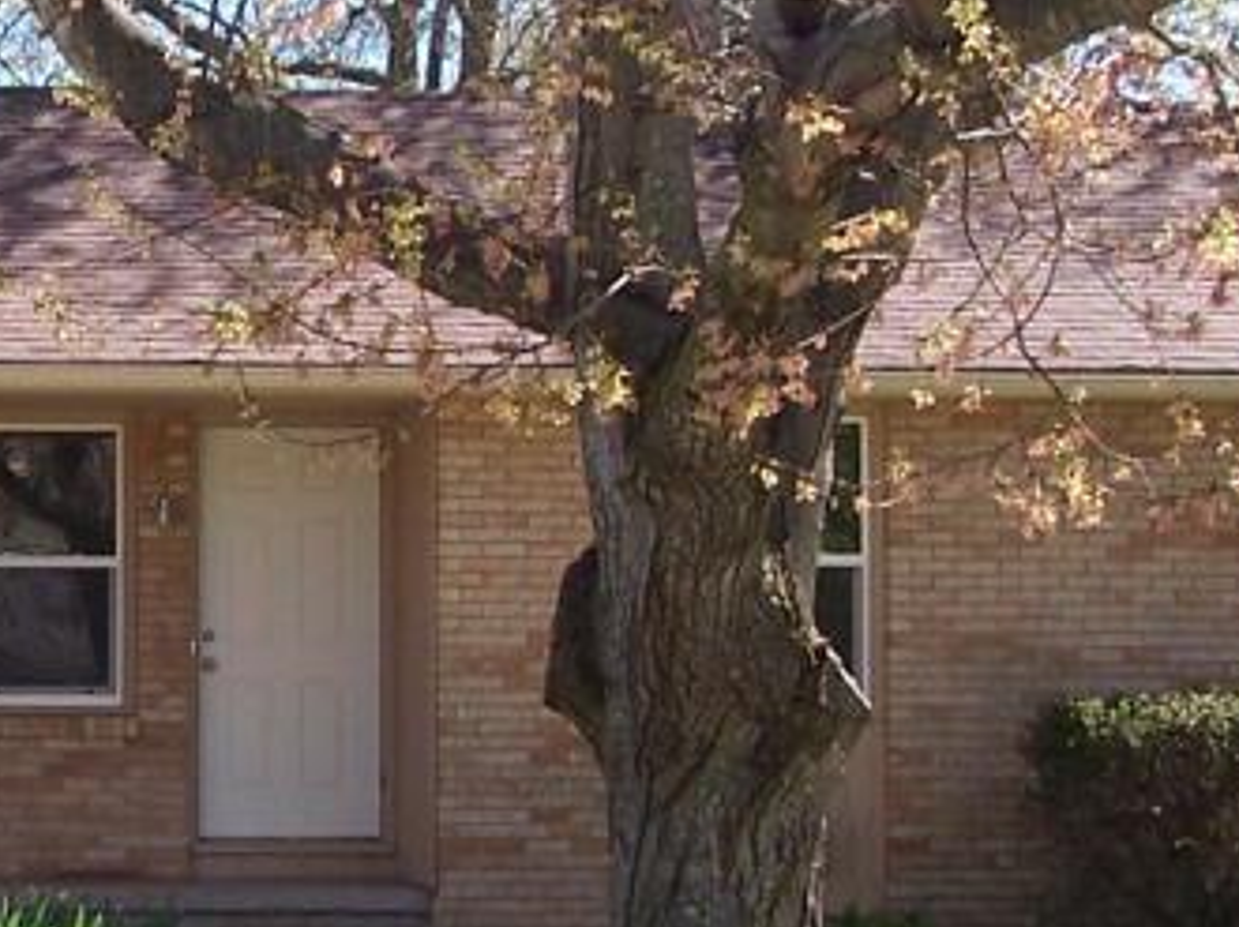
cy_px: 597
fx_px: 4220
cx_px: -26
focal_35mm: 118
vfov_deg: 12.5
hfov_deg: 16.3
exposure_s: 1/500
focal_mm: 6.3
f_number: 2.8
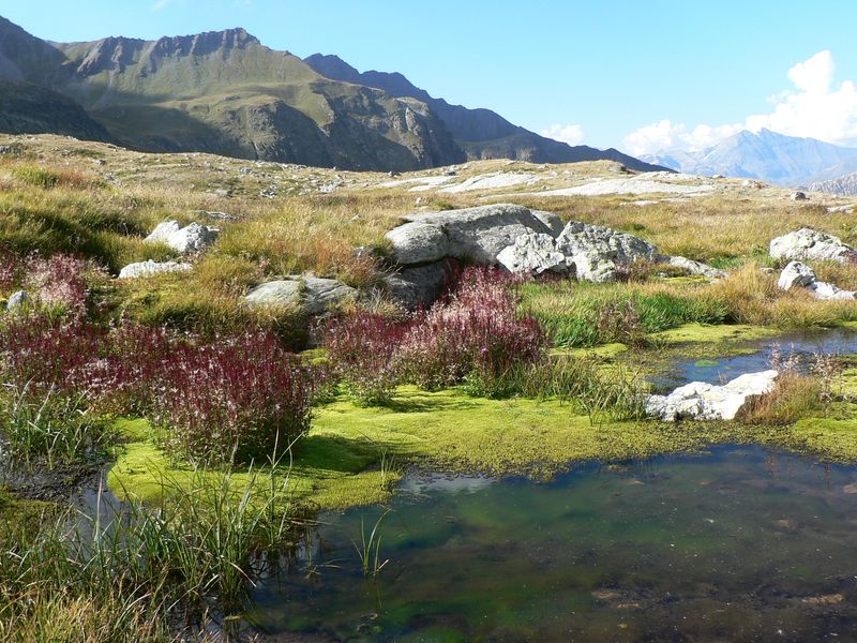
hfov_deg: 49.0
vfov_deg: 37.7
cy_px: 322
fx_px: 941
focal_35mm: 38
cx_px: 428
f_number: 4
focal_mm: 6.4
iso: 80
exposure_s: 1/250
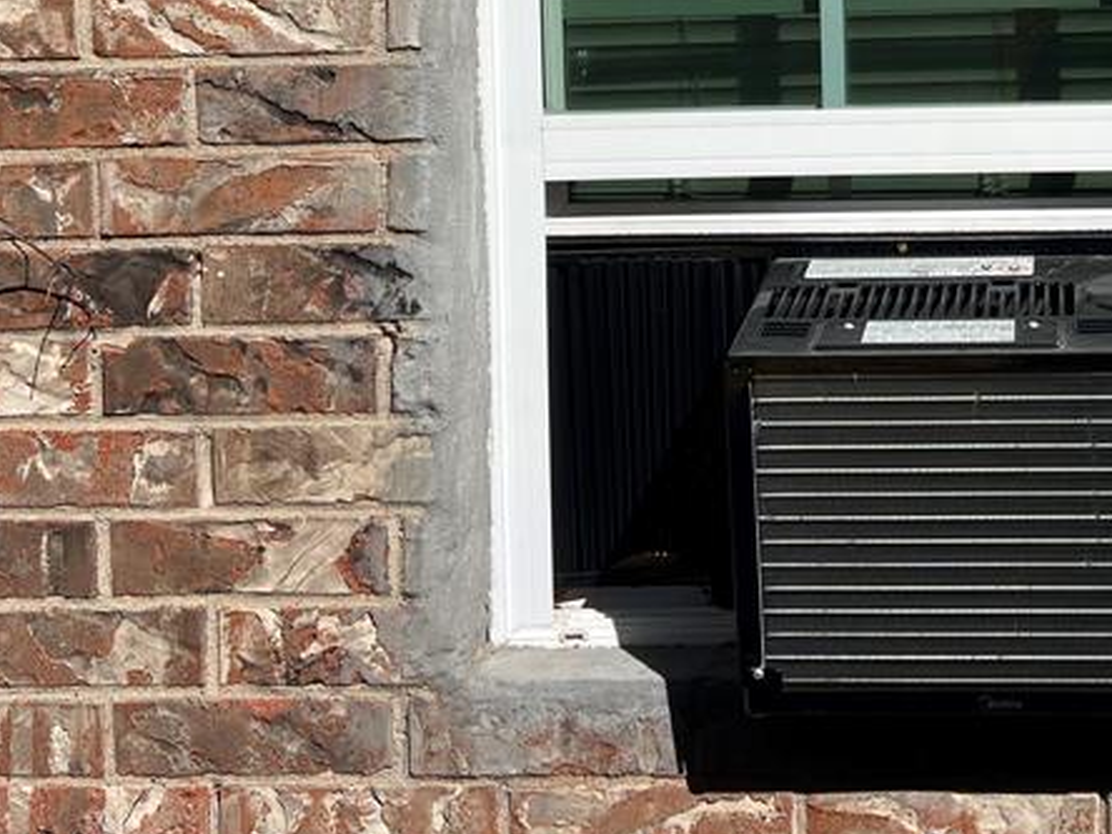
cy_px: -13
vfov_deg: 23.3
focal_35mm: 60
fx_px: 1927
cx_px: 912
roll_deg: +0.7
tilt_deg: -1.5
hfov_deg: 31.2
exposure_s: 1/8000
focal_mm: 5.7
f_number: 1.5
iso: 50
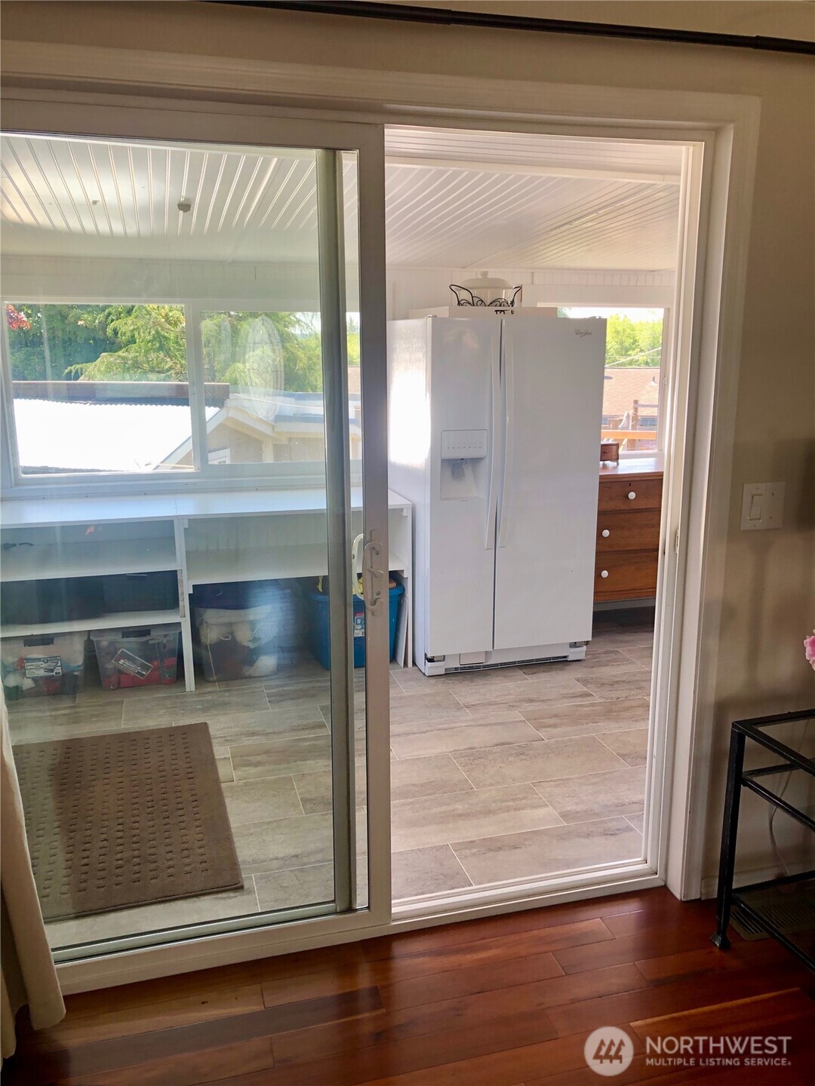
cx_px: 408
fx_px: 879
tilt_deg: -11.0
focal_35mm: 28
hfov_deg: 49.7
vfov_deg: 63.4
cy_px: 543
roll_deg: +0.3
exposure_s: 1/120
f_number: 1.8
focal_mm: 3.99
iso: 50
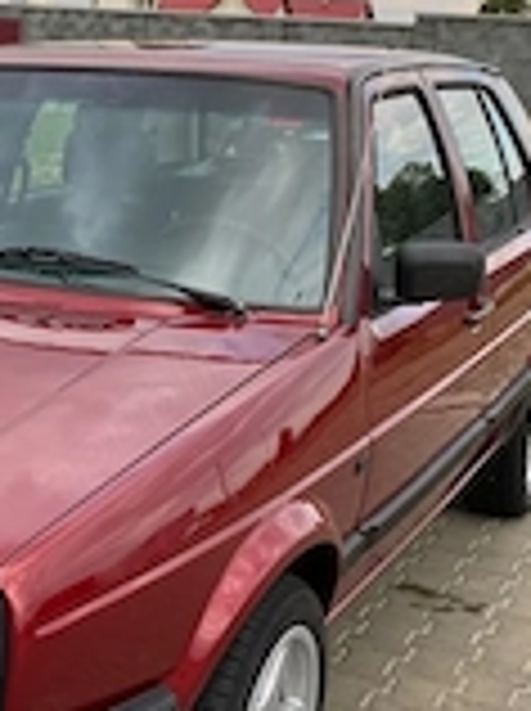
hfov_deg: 21.1
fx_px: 1354
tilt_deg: -16.2
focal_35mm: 66
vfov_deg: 29.4
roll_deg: -3.5
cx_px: -50
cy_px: 423
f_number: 1.8
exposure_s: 1/439
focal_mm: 4.25
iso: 32
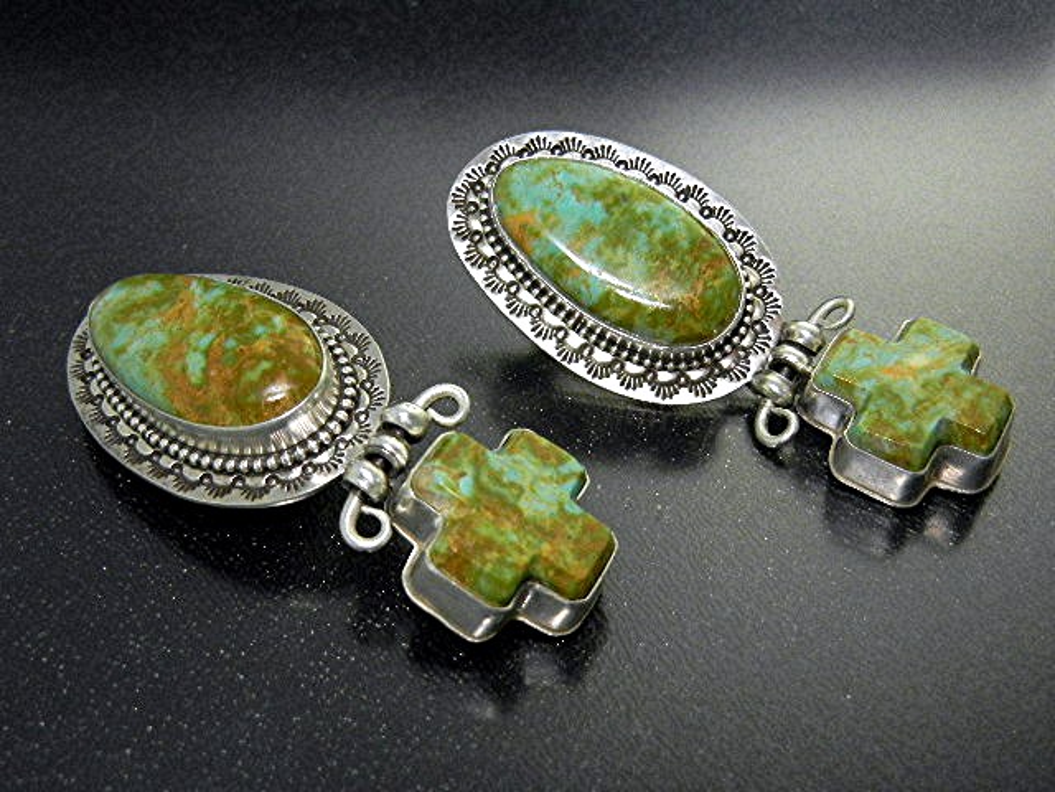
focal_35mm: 45
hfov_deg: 42.1
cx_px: 528
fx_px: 1371
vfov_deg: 32.2
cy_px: 396
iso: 716
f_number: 7.6
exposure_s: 1/30
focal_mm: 8.1
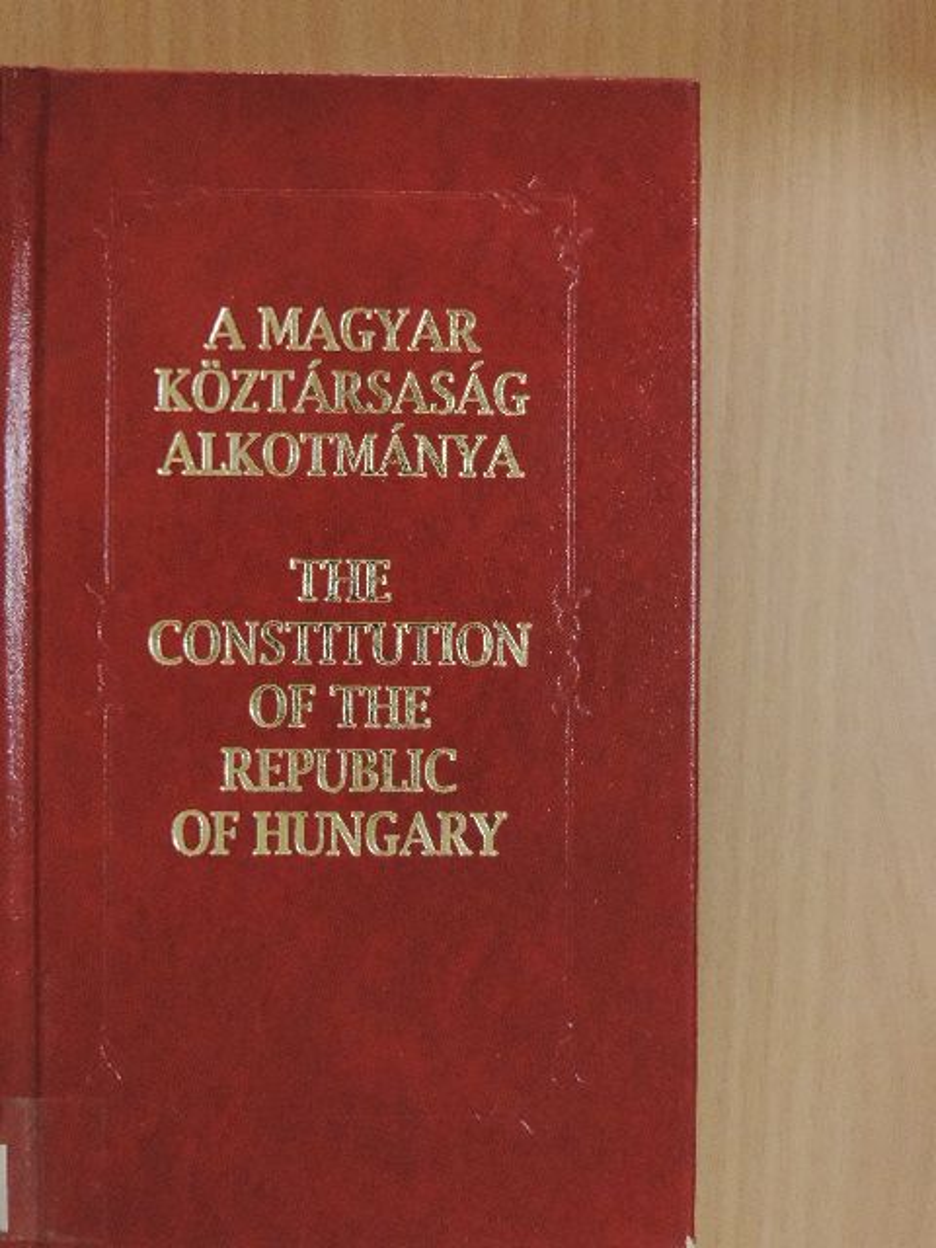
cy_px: 624
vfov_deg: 38.2
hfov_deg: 29.1
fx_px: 1803
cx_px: 468
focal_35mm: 50
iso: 1600
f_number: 3.6
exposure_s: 1/100
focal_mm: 8.9
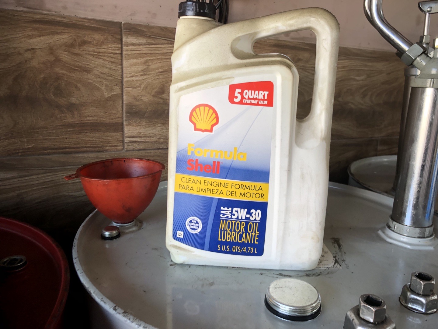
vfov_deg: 49.7
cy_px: 164
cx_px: 219
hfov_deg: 63.4
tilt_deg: -12.6
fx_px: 354
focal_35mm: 28
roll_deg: -2.2
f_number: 1.8
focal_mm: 4
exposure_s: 1/120
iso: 64
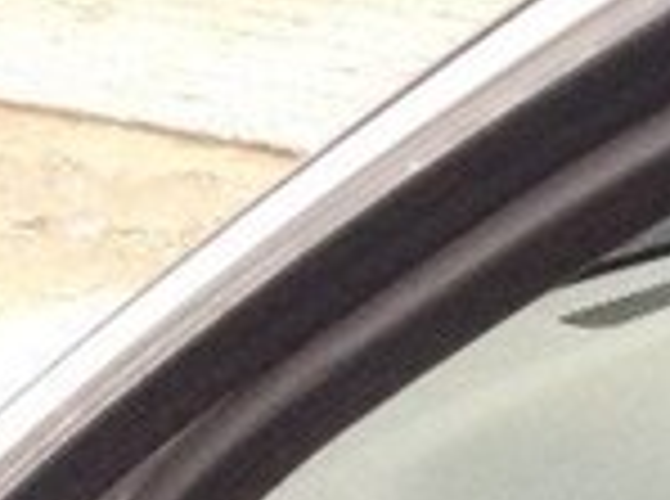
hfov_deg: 12.0
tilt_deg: -29.8
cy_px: 926
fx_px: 2742
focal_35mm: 142
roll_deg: +0.0
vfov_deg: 9.8
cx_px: 1452
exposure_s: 1/25
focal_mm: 3.3
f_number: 2.4
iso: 125
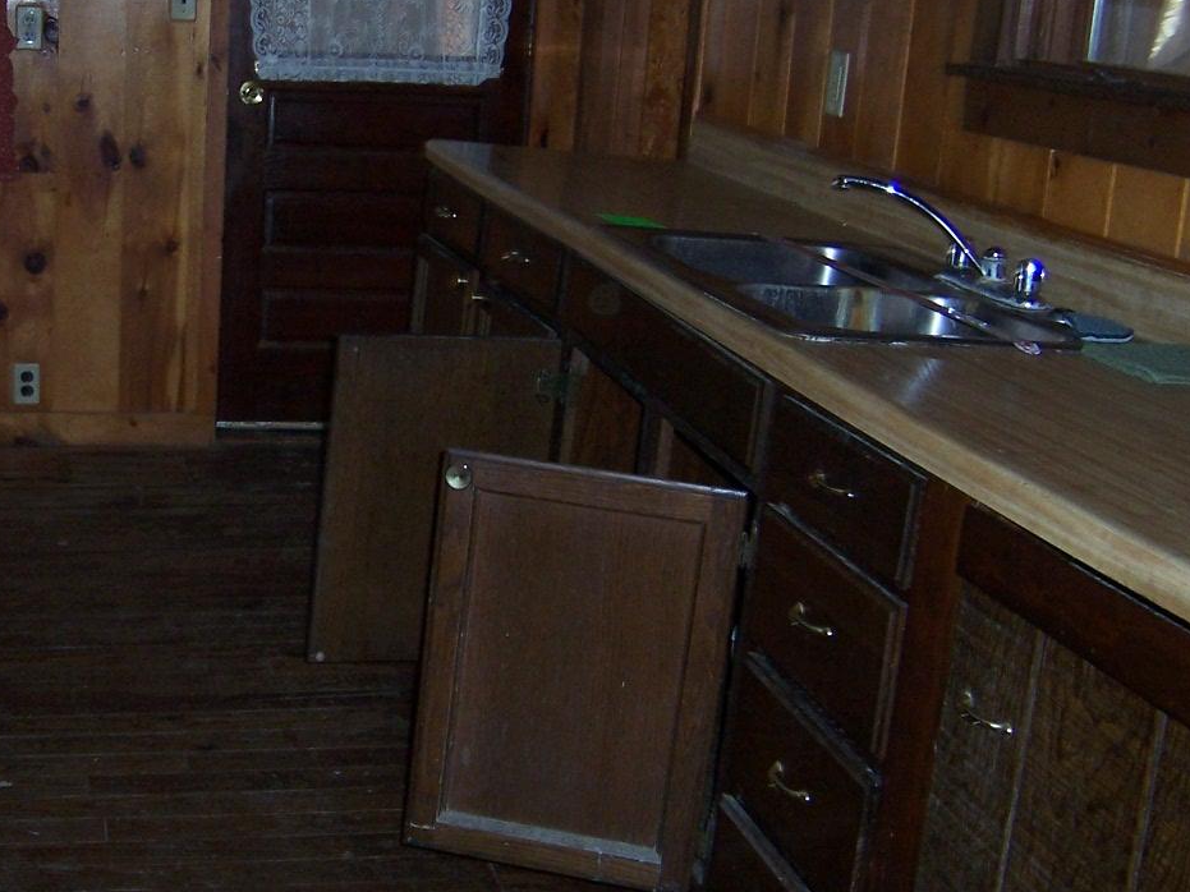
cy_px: 388
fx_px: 1891
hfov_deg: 34.0
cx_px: 265
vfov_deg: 26.5
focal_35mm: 55
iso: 140
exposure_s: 1/60
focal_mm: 5.5
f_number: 2.8
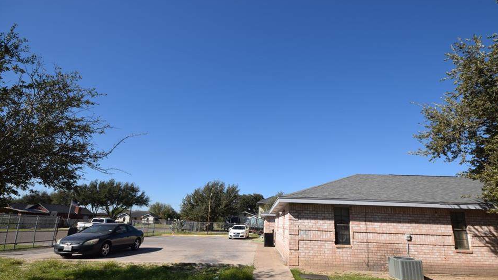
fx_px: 224
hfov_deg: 95.9
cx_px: 259
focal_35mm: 17
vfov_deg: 63.4
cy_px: 167
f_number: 10
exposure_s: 1/200
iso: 100
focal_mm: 10
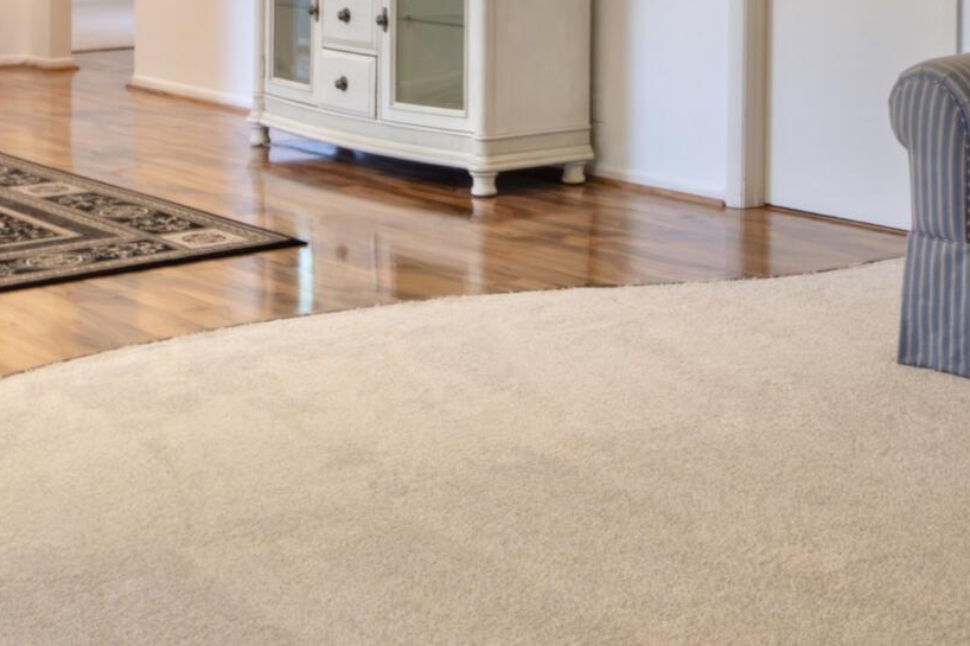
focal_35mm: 66
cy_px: -139
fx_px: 1778
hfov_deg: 30.4
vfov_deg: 19.4
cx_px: 607
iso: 1600
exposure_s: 1/125
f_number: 10
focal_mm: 18
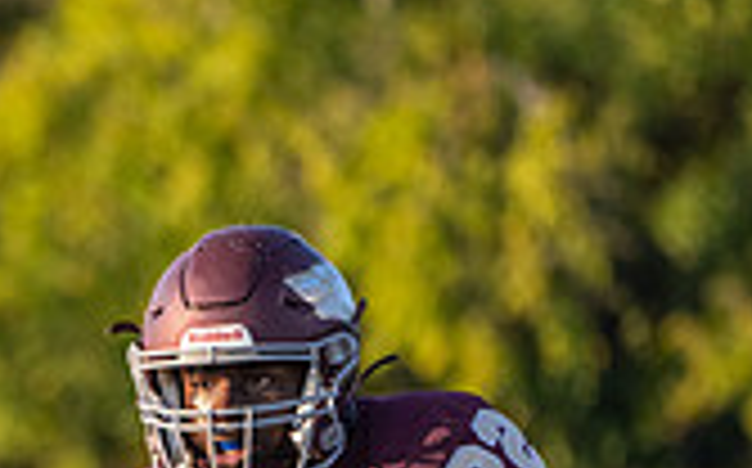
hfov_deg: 1.3
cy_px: 682
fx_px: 33065
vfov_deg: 0.8
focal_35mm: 1615
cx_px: -347
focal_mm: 394
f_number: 7.1
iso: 800
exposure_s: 1/1250
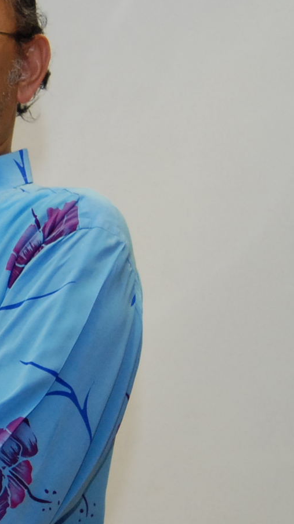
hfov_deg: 7.5
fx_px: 2034
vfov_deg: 14.6
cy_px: 415
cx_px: -508
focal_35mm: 147
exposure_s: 1/60
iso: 500
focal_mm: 29
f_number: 2.8
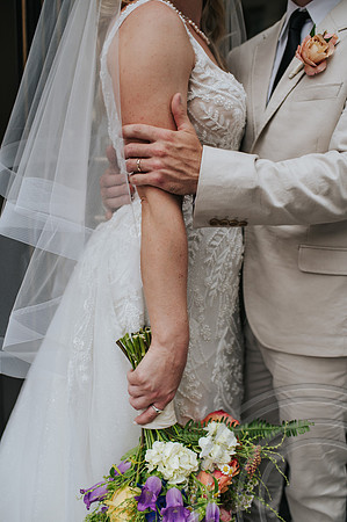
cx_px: 174
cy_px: 261
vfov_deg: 54.5
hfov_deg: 37.8
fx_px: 507
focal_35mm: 35
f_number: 3.2
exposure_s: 1/320
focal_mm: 35
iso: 500
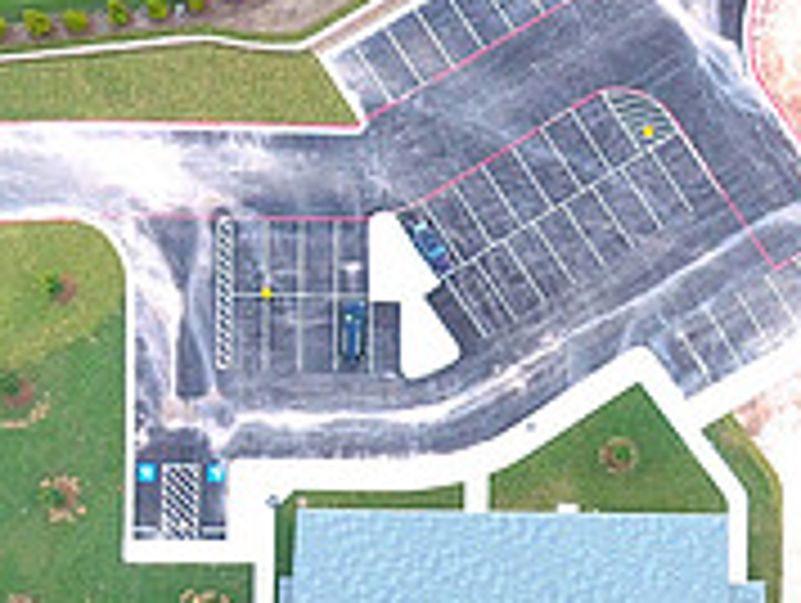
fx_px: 1506
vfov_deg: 21.0
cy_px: 736
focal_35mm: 65
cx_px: 580
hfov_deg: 29.4
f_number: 2.8
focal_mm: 3.61
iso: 100
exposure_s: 1/266
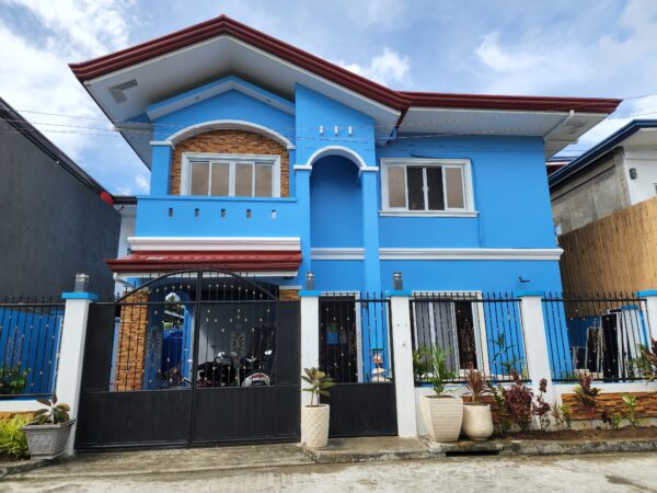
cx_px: 328
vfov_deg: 58.9
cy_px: 246
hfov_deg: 73.9
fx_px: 437
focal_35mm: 23
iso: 12
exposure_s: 1/746
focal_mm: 6.4
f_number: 1.8
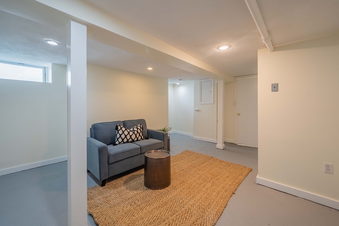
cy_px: 113
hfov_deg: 104.2
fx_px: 132
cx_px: 170
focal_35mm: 14
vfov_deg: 81.2
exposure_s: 1/80
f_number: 7.1
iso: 1250
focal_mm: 14
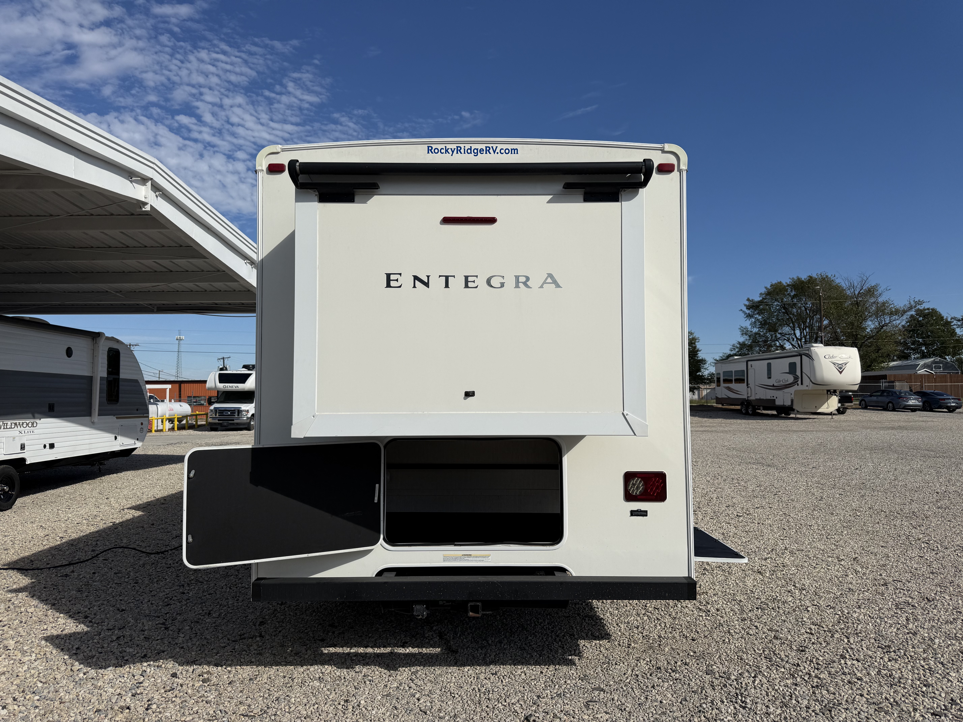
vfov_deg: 56.8
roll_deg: -0.3
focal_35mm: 24
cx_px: 482
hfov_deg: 71.6
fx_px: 668
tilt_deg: +3.8
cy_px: 361
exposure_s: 1/10309
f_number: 1.78
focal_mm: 6.76
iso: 80
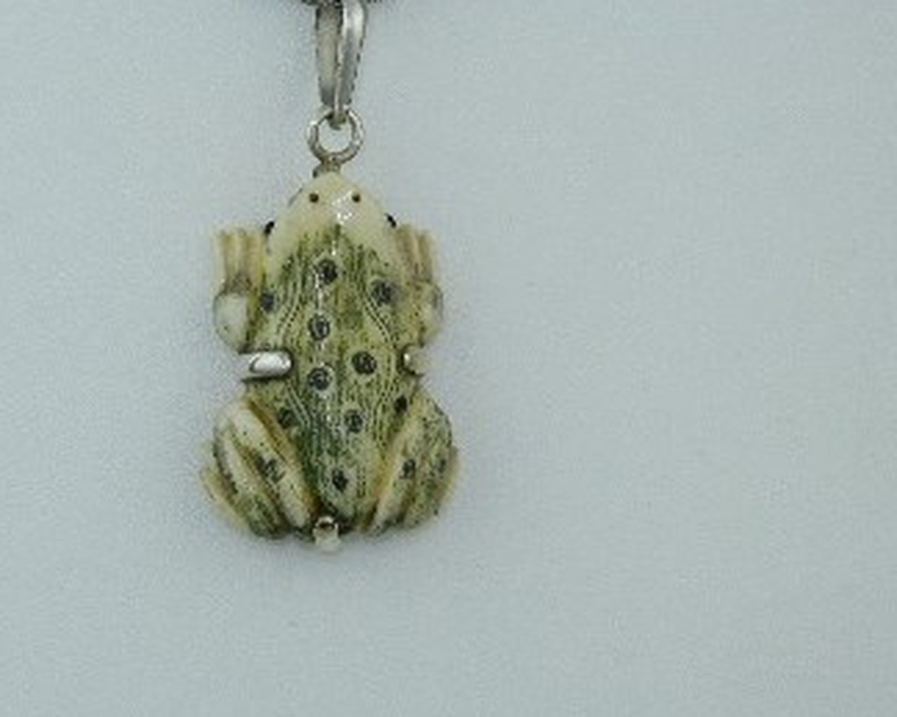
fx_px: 2017
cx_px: 338
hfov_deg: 25.0
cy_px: 368
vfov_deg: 20.2
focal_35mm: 76
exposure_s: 1/32.6
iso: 160
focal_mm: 10.6
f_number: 4
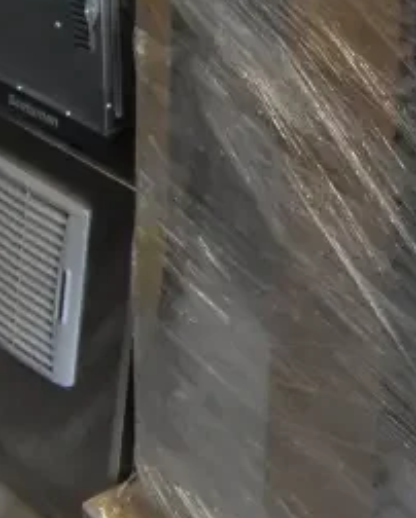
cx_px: 554
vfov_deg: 17.3
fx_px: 1414
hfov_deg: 15.8
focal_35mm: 92
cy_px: -396
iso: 6400
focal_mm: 18
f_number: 9
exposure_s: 1/320
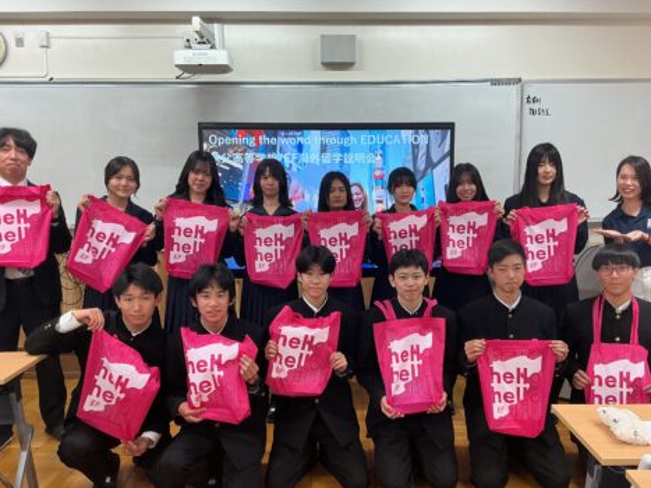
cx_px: 354
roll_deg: +1.2
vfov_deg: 40.6
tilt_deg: -6.1
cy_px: 266
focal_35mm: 35
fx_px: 658
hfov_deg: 52.6
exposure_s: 1/60
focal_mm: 3
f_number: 1.8
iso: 50
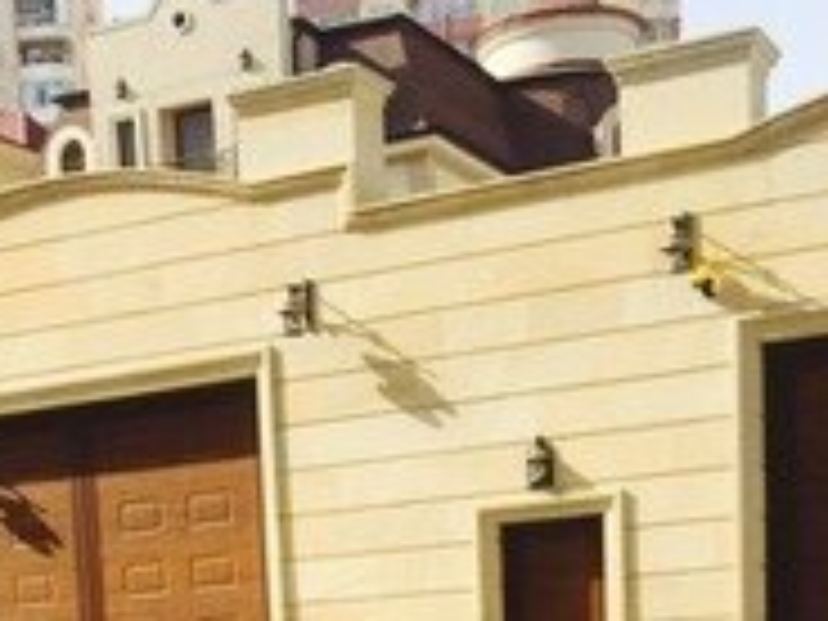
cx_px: 230
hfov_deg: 24.8
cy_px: 954
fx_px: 1866
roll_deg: +3.2
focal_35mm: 78
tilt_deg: -7.4
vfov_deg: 17.0
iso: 32
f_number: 2.2
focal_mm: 4.15
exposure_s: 1/1163
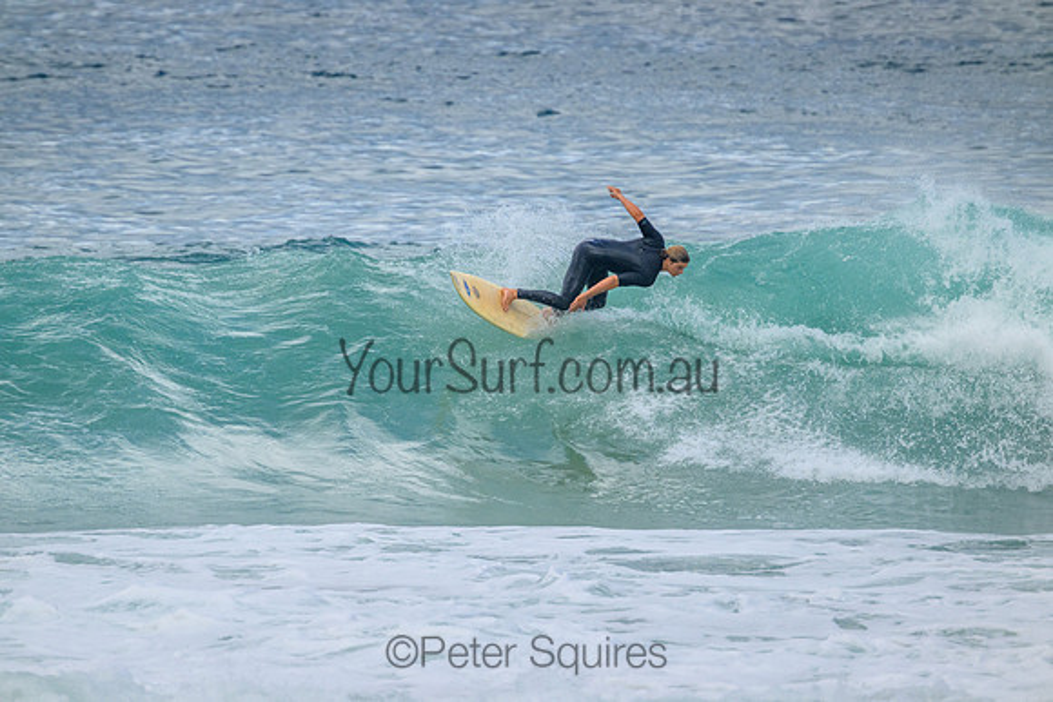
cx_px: 526
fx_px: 23404
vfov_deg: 1.7
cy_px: 351
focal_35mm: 800
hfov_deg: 2.6
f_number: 11
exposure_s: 1/2000
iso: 1250
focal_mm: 800
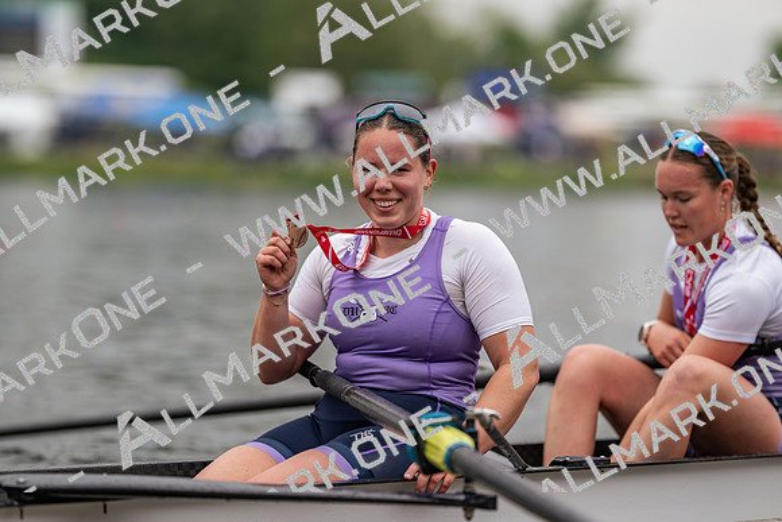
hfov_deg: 15.2
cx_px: 391
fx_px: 2933
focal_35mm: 135
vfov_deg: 10.2
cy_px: 261
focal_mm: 135
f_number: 1.8
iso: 64
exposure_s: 1/1600
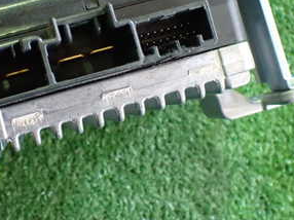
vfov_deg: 23.1
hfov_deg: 30.4
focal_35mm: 63
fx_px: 535
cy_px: 73
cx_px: 86
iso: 800
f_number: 2.3
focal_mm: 5.4
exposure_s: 1/80
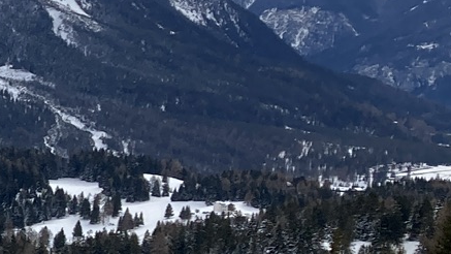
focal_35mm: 143
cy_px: 277
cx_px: -460
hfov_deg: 13.0
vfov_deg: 8.4
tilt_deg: -11.2
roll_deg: +3.7
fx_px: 1710
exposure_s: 1/1799
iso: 20
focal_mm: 3.99
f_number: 1.8
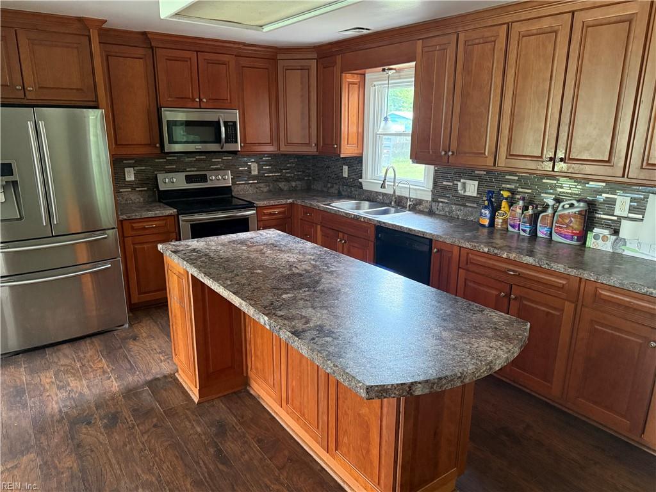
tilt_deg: -14.5
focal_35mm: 24
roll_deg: +0.2
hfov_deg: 71.6
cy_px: 246
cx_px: 328
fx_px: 455
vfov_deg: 56.8
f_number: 1.78
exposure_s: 1/60
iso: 800
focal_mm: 6.76
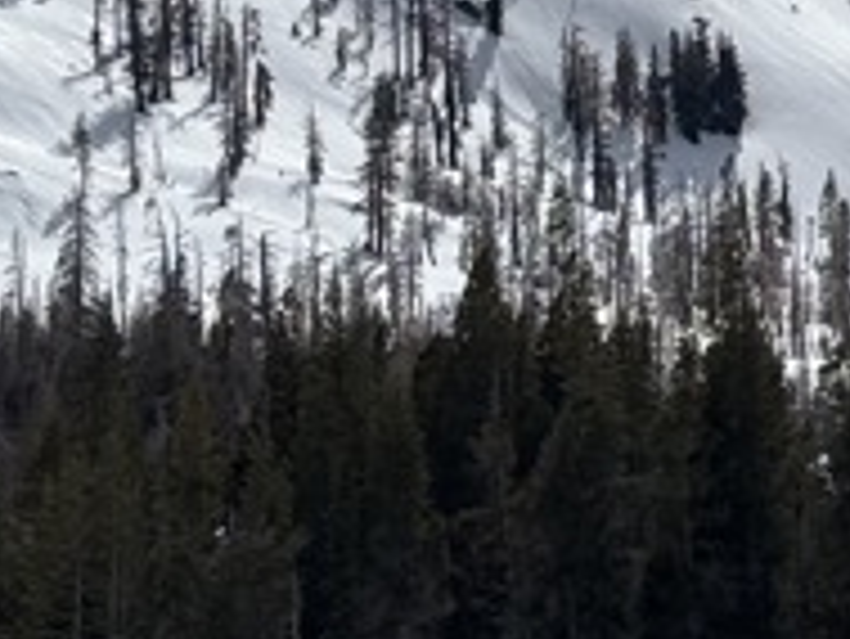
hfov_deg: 7.8
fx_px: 6069
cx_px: 1417
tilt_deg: +8.1
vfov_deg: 6.0
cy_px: -169
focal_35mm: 247
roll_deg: +0.5
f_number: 1.6
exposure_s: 1/10989
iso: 25
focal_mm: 5.96
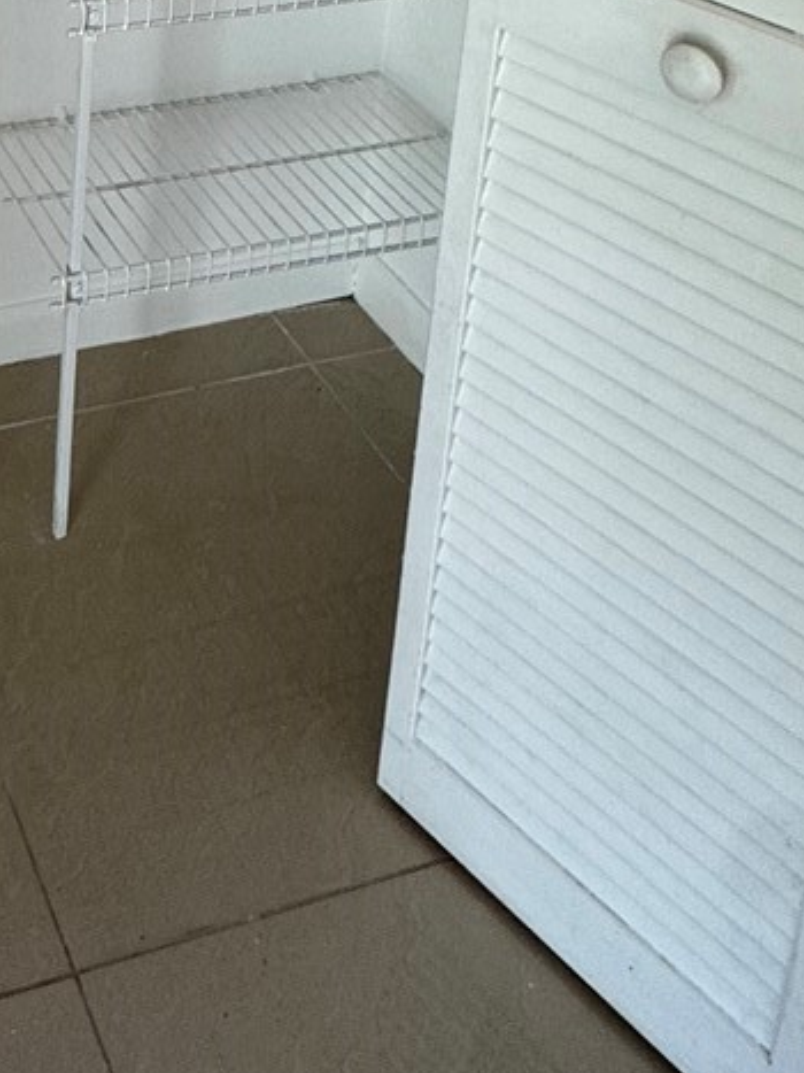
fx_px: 1487
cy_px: -363
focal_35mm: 48
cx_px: -154
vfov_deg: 30.3
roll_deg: +0.1
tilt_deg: -13.1
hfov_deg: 26.9
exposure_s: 1/120
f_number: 2.2
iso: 100
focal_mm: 2.22
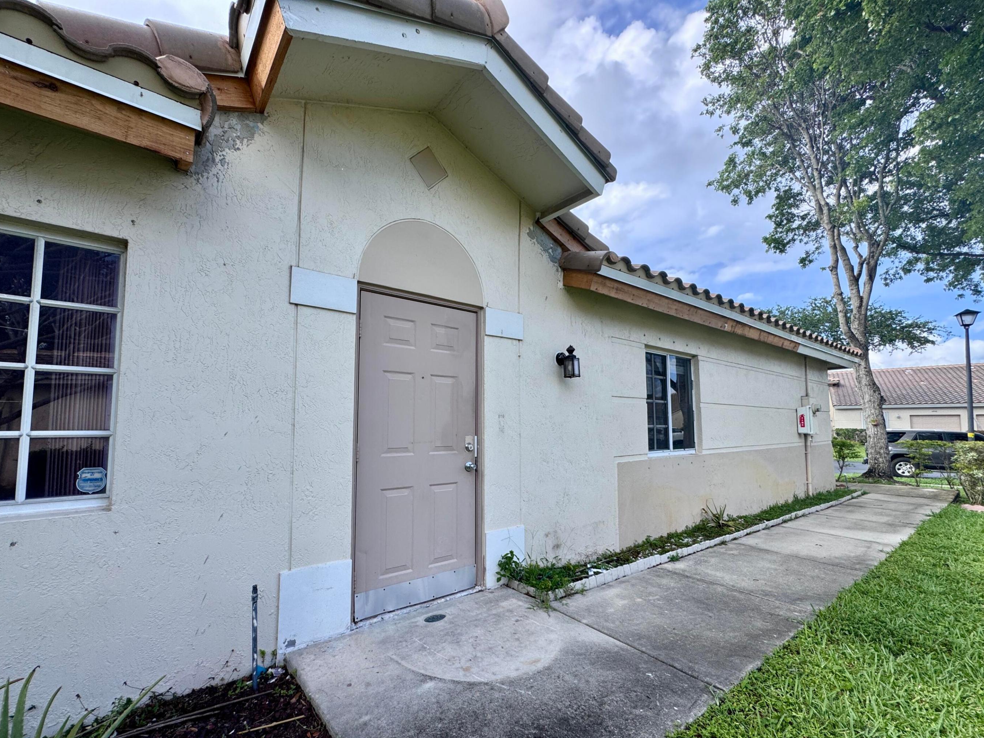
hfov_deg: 98.1
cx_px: 471
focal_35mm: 15
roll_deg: +0.0
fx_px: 426
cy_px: 395
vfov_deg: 81.6
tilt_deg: +3.8
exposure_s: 1/587
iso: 40
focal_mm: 2.22
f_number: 2.2
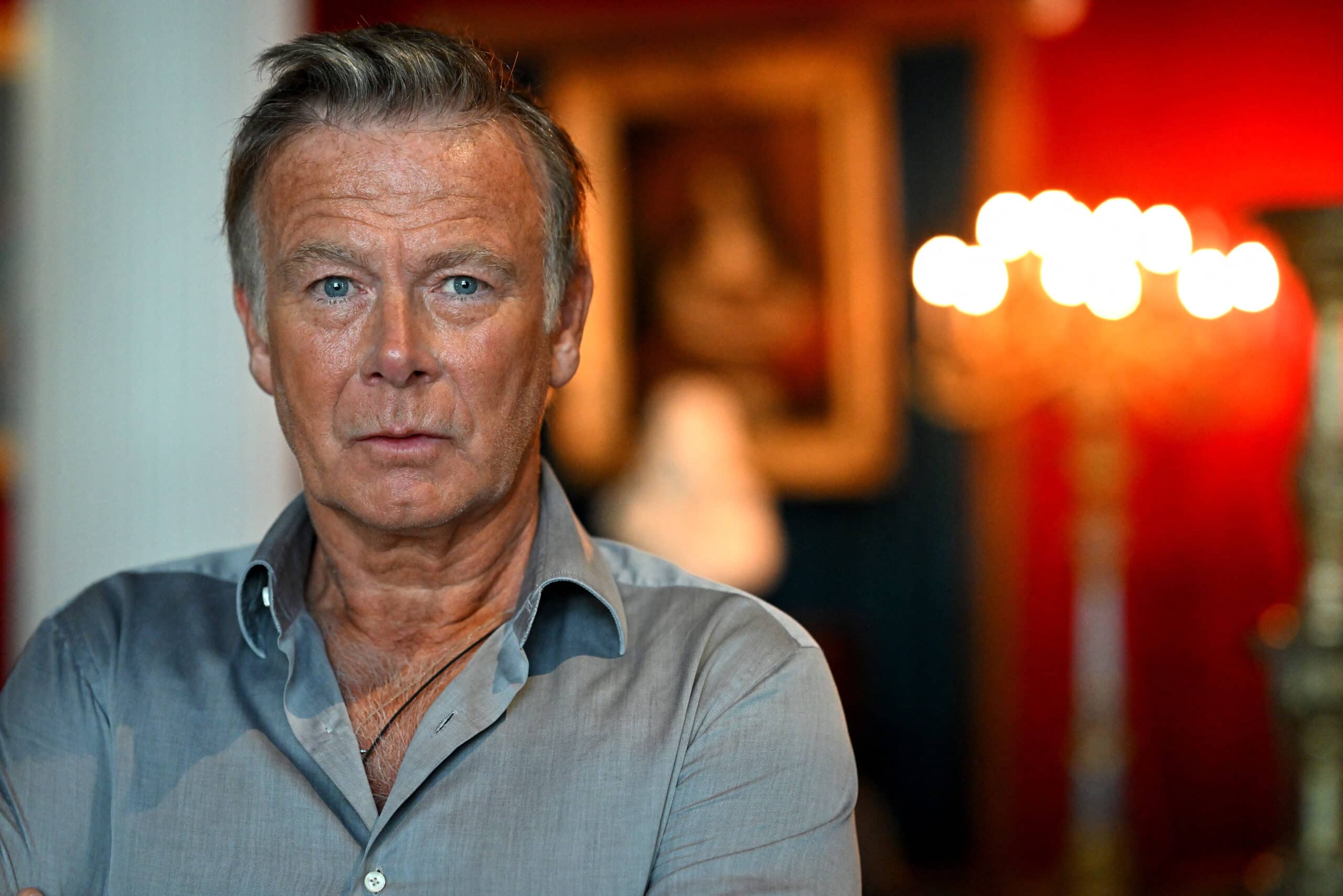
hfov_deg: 23.9
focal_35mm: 85
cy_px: 448
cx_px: 672
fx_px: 3171
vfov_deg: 16.1
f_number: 2.5
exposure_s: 1/200
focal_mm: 85
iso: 3200
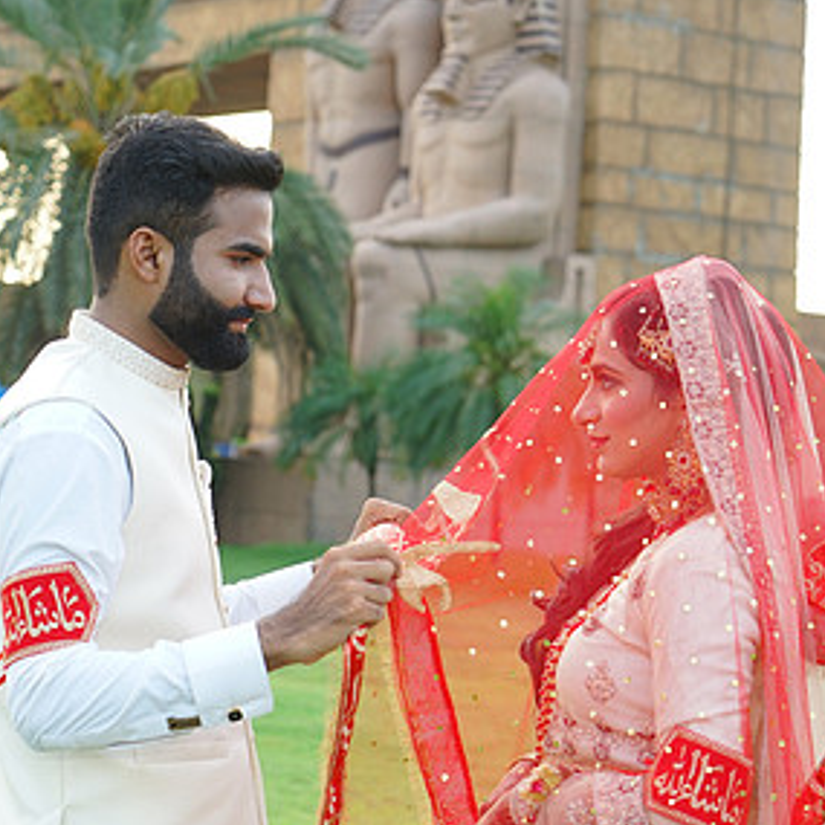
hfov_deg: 18.3
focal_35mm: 95
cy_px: 554
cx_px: 428
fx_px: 2562
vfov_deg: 18.2
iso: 320
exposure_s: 1/200
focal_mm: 55
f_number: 4
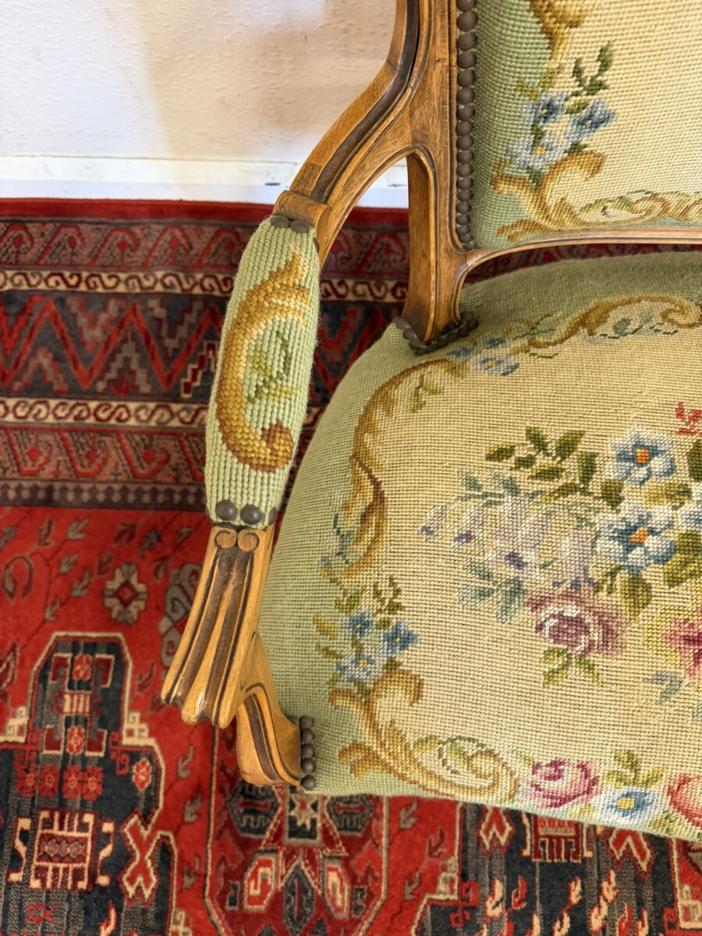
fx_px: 649
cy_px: 468
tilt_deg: -76.8
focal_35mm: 24
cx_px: 351
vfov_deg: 71.6
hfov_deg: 56.8
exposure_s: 1/50
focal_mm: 6.76
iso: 250
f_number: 1.78
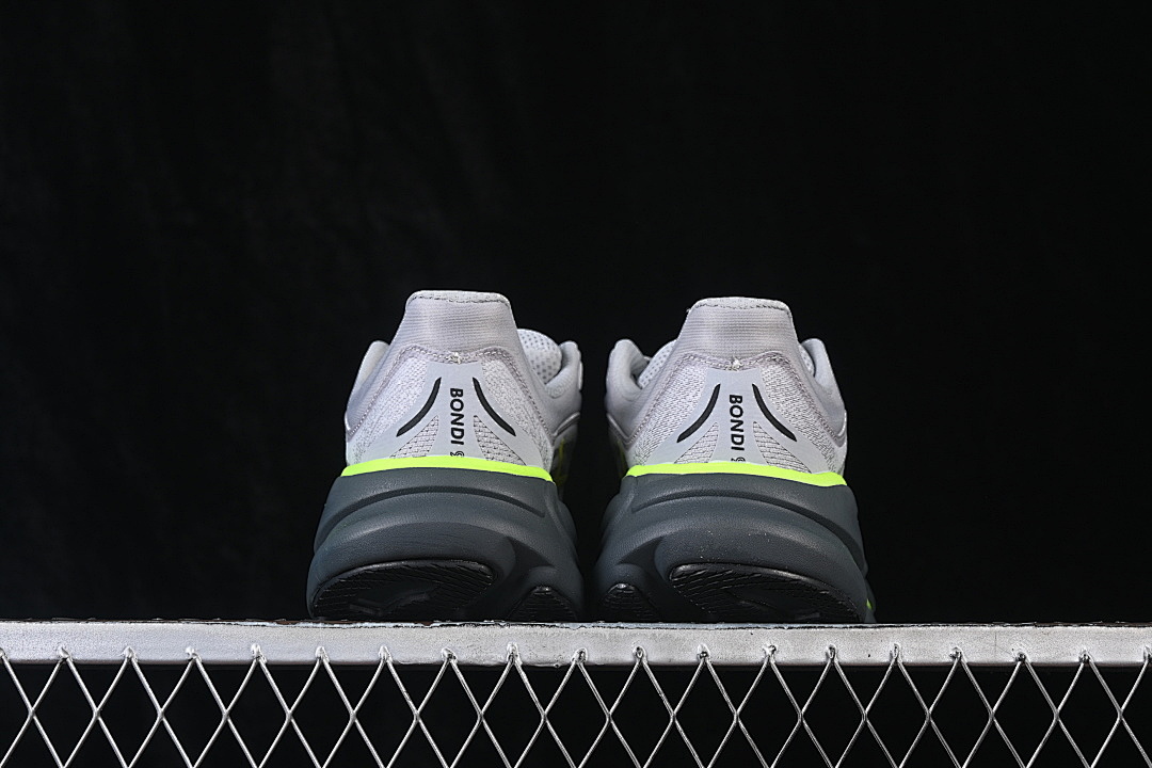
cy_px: 384
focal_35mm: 75
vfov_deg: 18.2
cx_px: 576
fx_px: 2400
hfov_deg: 27.0
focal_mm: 50
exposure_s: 1/60
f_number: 7.1
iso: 160
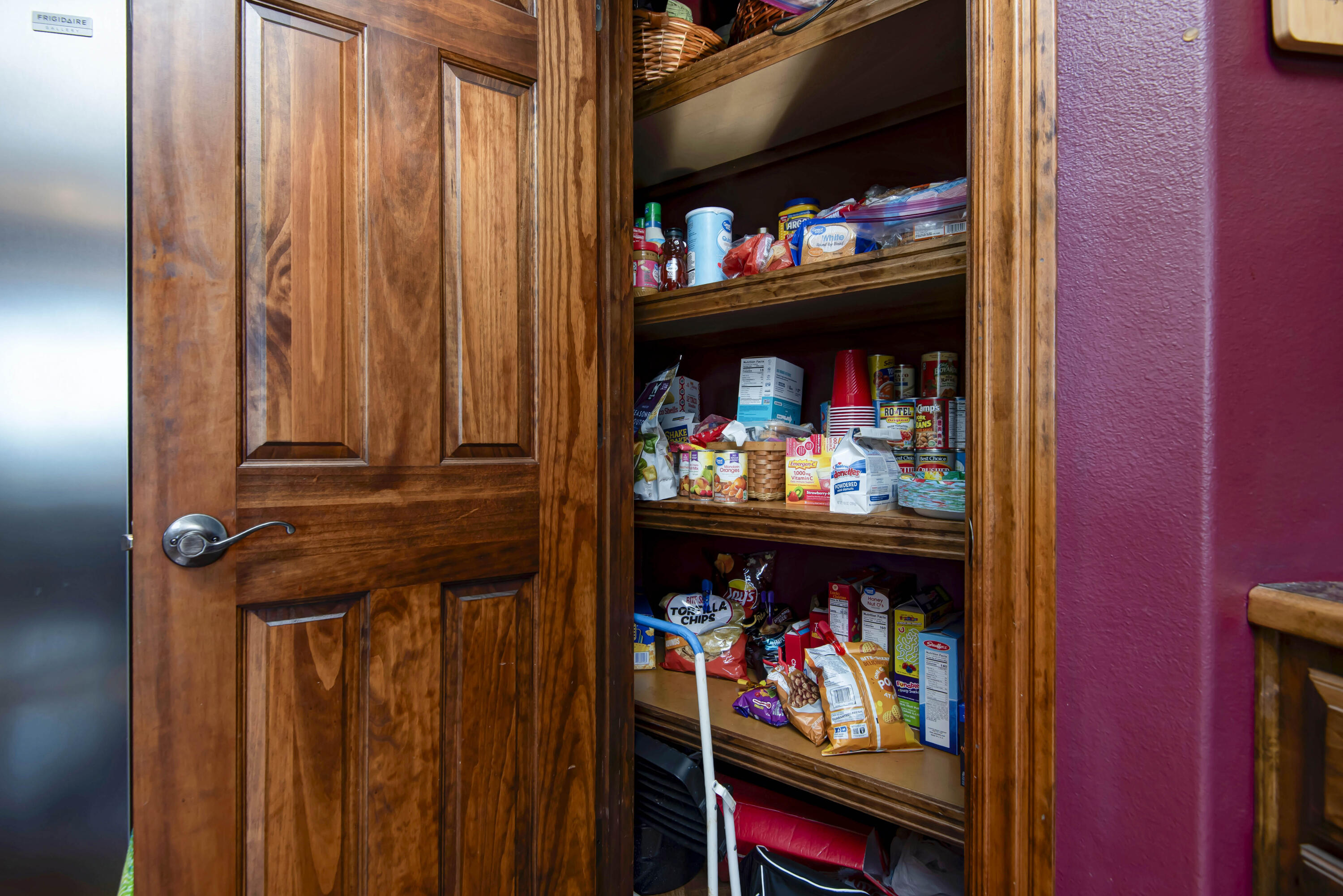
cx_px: 672
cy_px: 448
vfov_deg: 73.8
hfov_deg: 96.7
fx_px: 597
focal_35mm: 16
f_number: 6.3
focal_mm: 16
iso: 320
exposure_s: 1/80
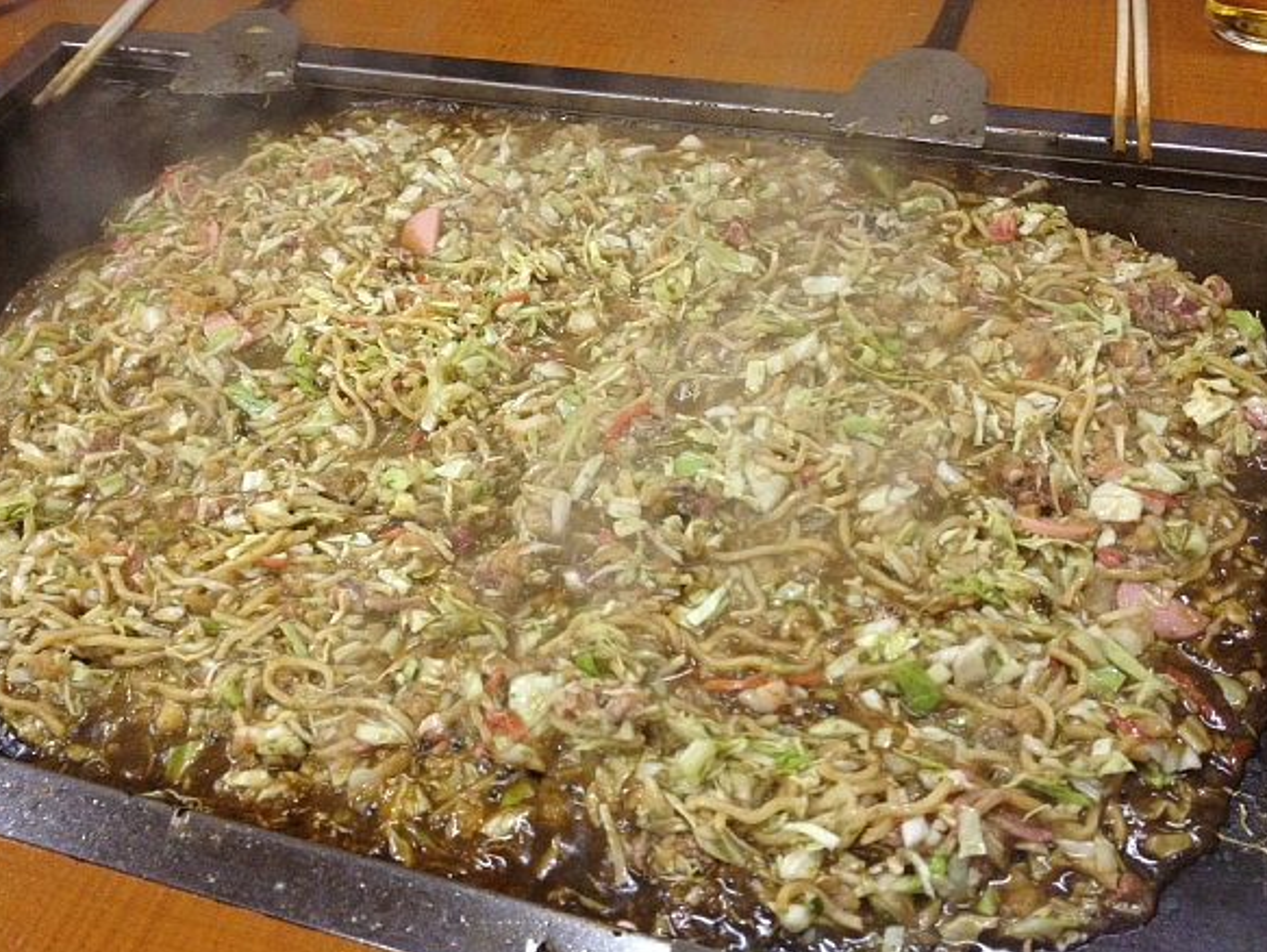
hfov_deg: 51.3
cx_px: 626
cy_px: 487
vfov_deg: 39.7
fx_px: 1318
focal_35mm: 36
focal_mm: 4.28
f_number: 2.4
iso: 250
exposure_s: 1/20
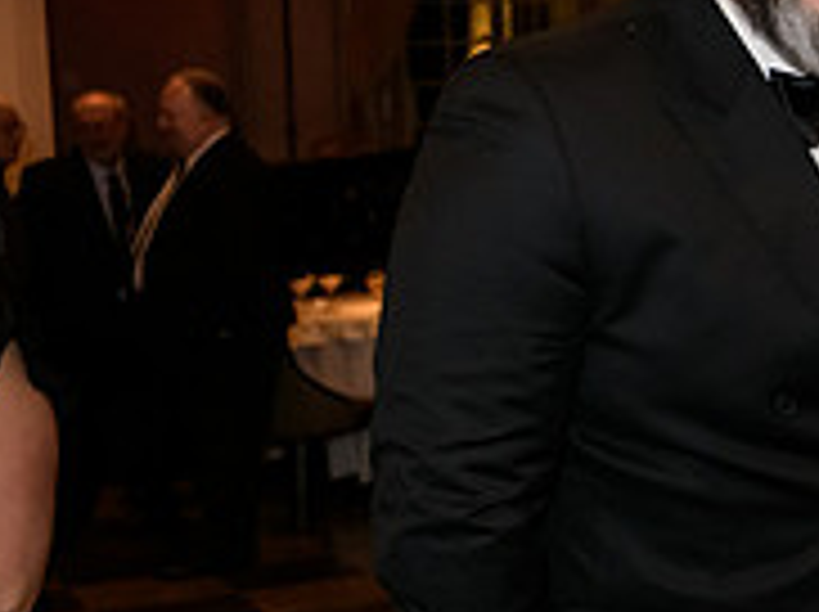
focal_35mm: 89
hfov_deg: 20.2
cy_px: 380
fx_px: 2103
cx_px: 1062
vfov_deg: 16.5
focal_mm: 29
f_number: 3.2
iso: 1600
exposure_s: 1/125
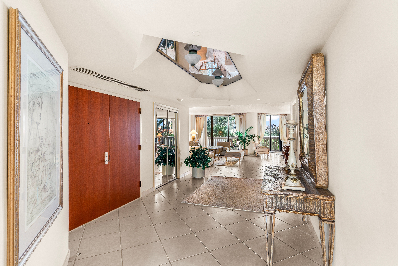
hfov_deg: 93.3
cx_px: 199
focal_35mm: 17
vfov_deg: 70.5
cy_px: 133
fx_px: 188
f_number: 8
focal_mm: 17
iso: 200
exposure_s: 1/1.25
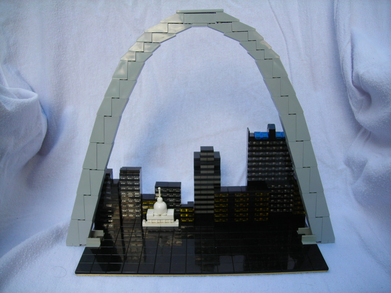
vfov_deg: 37.7
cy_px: 146
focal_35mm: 38
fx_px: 429
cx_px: 196
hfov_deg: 49.0
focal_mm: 6.3
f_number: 3.2
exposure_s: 1/140
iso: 50
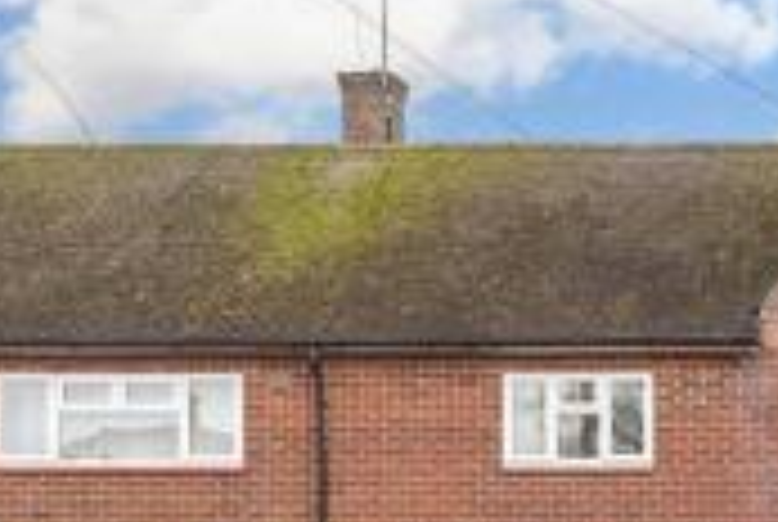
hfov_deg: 25.6
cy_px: 583
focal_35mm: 74
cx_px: 821
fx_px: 1602
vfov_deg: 17.8
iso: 400
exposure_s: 1/125
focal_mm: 18
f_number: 8
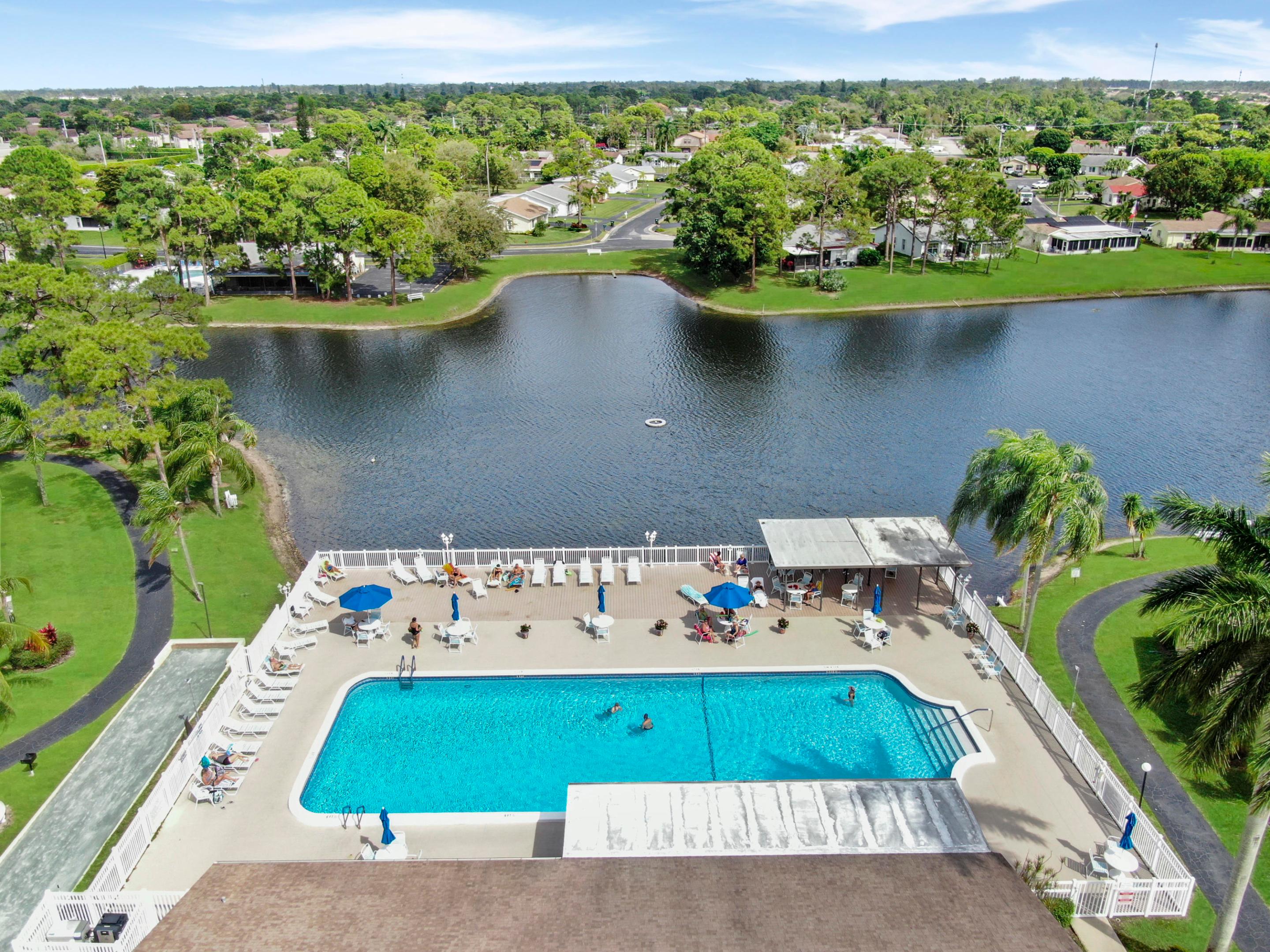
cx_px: 635
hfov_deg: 65.3
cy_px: 476
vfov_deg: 51.4
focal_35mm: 27
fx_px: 991
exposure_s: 1/800
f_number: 2.9
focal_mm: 4.78
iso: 100
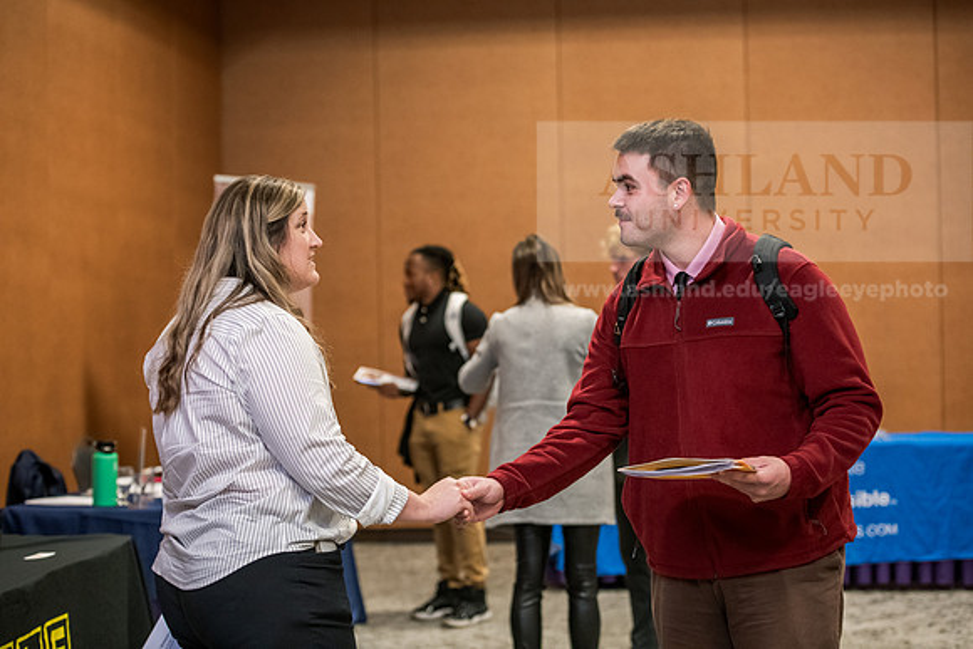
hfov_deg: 28.8
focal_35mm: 70
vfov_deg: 19.5
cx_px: 486
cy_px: 324
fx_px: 1892
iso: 2500
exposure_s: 1/200
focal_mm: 70
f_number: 3.2
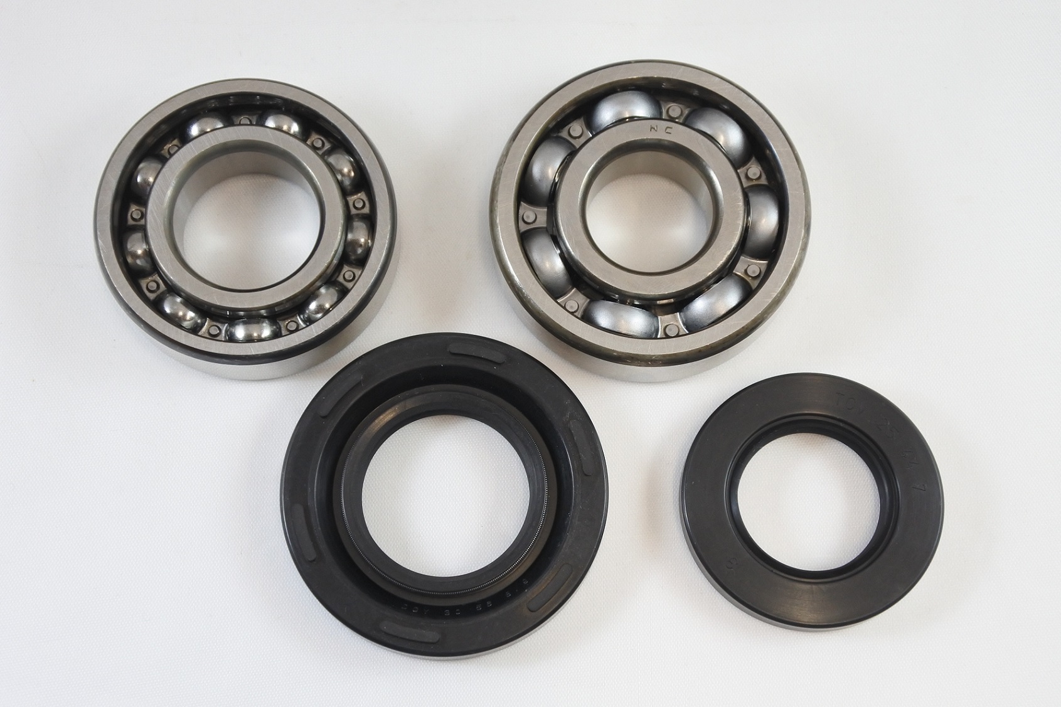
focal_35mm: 53
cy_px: 354
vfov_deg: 25.5
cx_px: 530
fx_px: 1562
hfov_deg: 37.5
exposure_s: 1/125
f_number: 4.5
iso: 560
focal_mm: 19.7
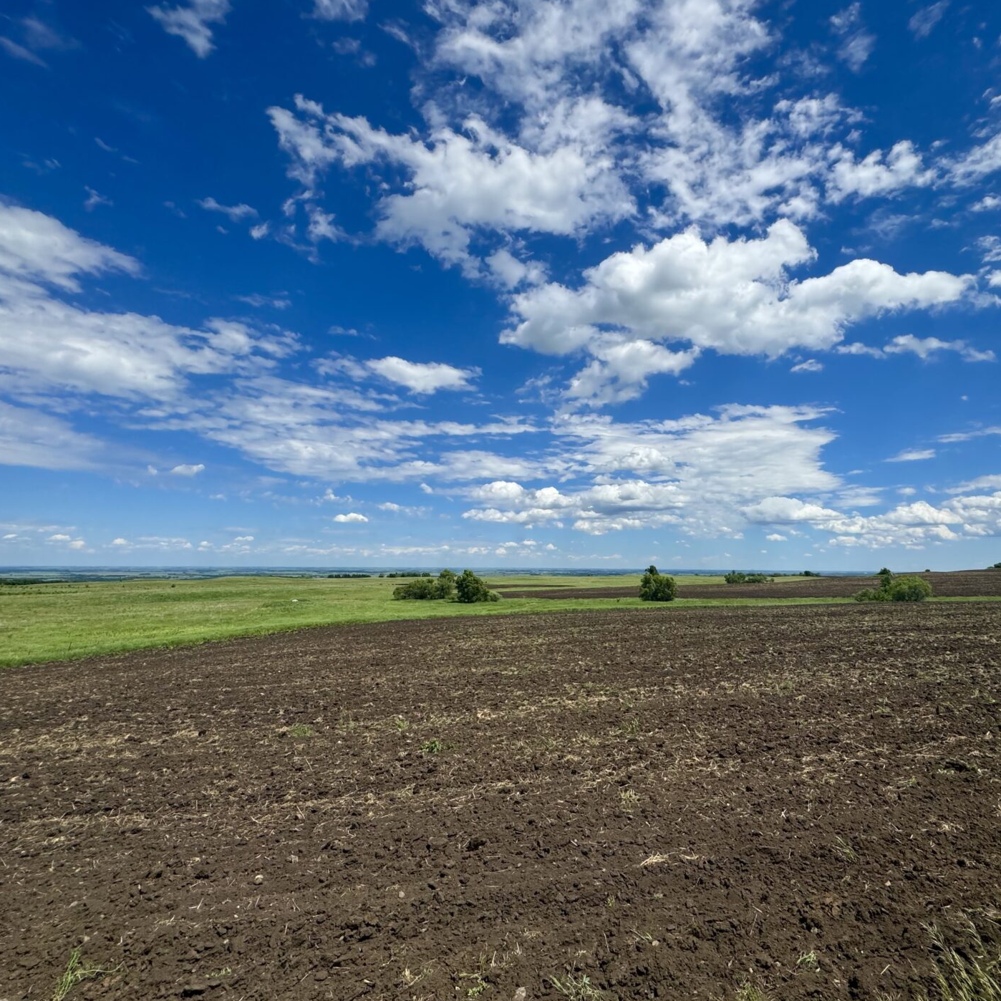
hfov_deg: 83.3
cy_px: 503
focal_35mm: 17
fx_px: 556
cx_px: 581
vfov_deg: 84.0
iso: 50
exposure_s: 1/4132
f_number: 2.2
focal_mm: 2.22
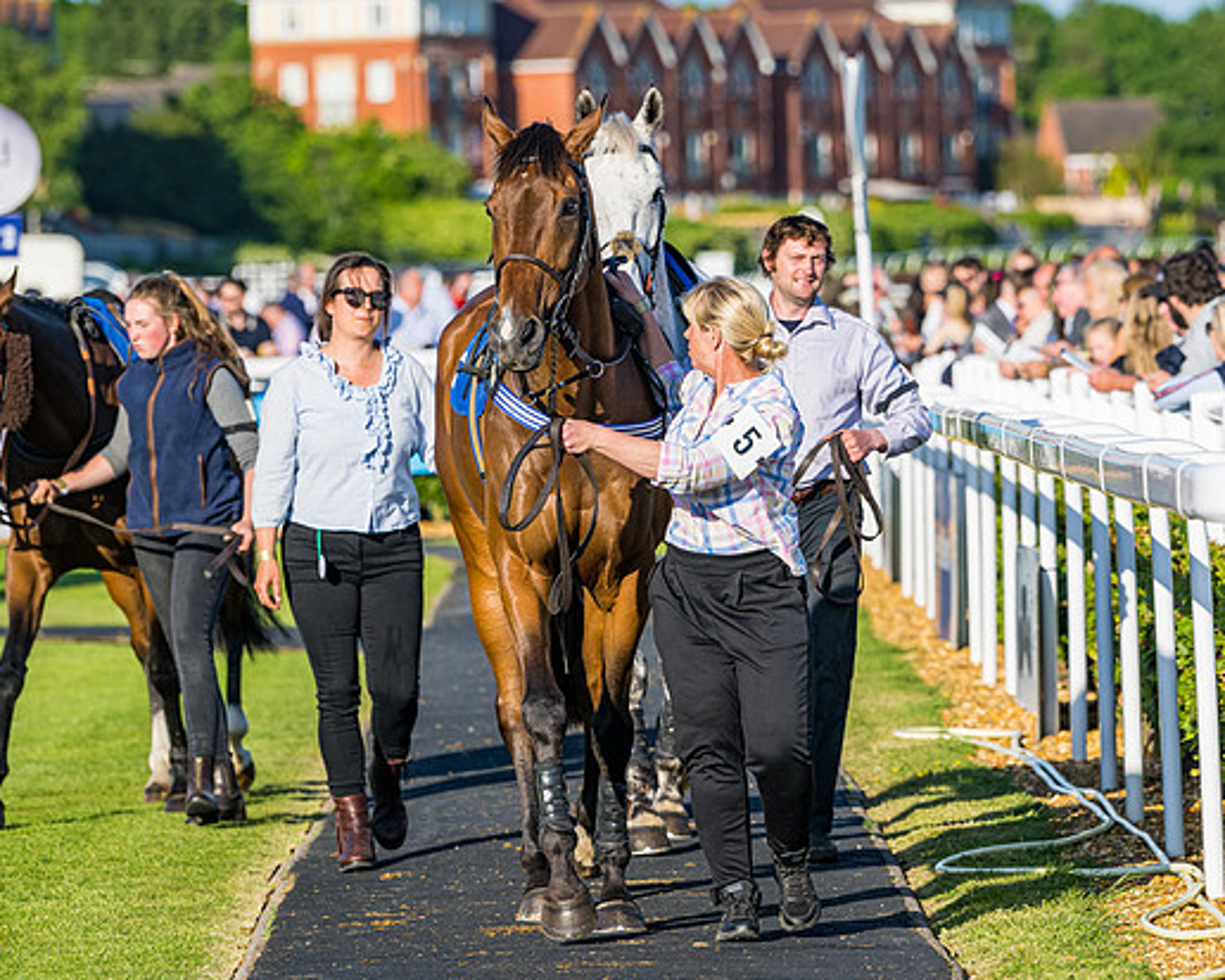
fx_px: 11132
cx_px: 974
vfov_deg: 5.0
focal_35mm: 307
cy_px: 584
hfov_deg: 6.3
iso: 200
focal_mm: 200
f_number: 5
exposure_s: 1/1250
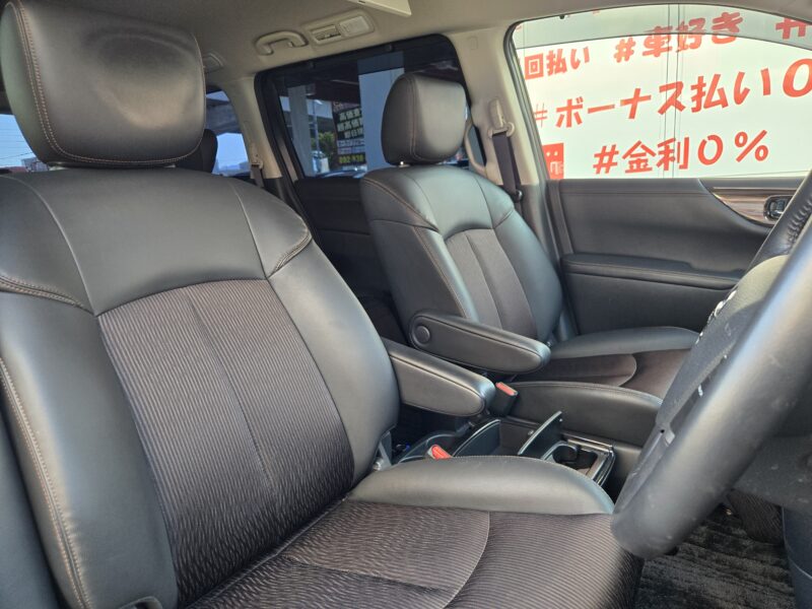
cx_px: 406
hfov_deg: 73.9
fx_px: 540
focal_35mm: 23
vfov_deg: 58.9
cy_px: 304
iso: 200
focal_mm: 5.4
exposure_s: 1/180
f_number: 1.8
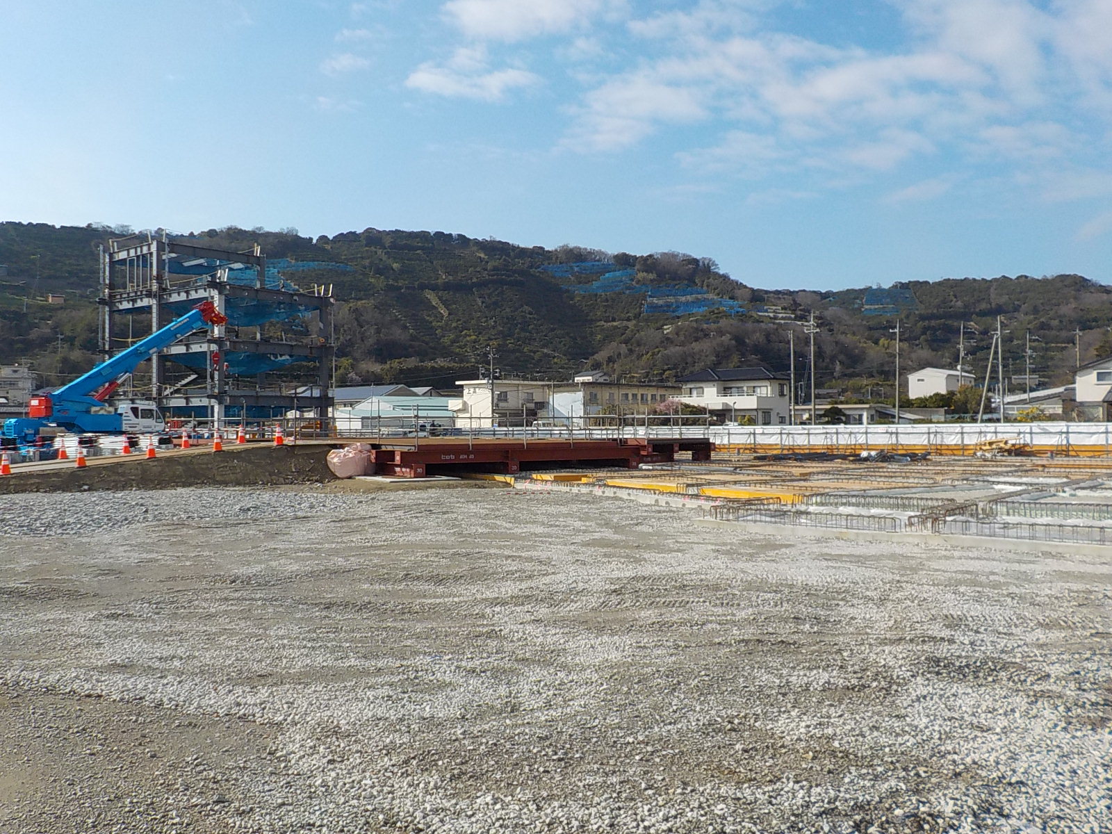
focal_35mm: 30
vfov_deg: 46.8
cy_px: 417
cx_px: 556
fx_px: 964
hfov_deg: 60.0
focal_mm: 4.1
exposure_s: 1/1600
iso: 125
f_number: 3.3
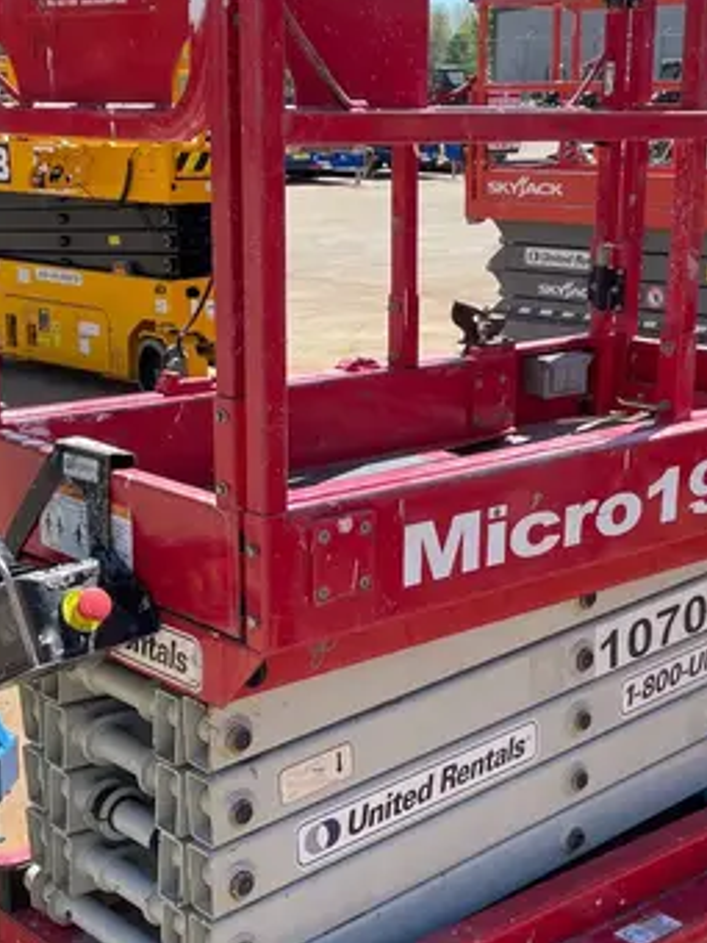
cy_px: 609
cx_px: 402
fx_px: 1525
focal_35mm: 56
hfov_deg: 26.1
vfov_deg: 34.1
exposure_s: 1/1383
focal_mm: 4.2
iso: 32
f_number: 1.6
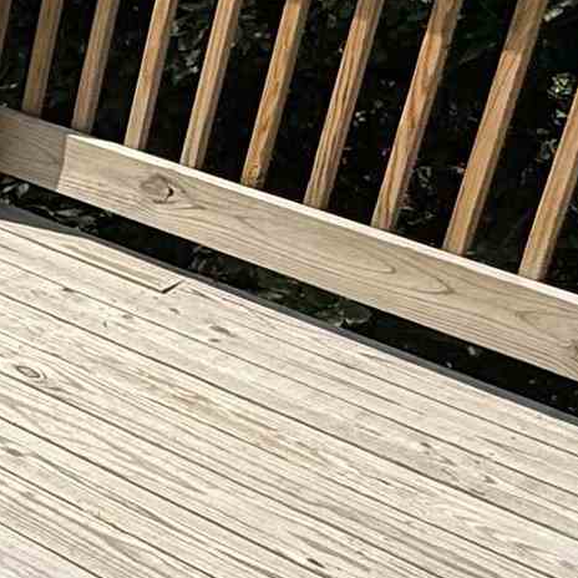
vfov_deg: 20.8
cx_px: -719
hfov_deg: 15.0
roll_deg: -1.9
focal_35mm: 82
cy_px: 88
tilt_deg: -18.3
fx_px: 1549
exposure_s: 1/3125
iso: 50
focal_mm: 2.22
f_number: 2.2
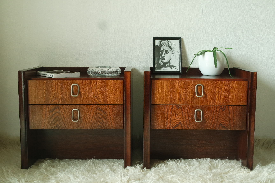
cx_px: 138
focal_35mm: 49
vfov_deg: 27.5
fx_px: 374
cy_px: 92
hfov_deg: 40.3
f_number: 6.3
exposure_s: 1/125
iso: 1600
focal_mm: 32
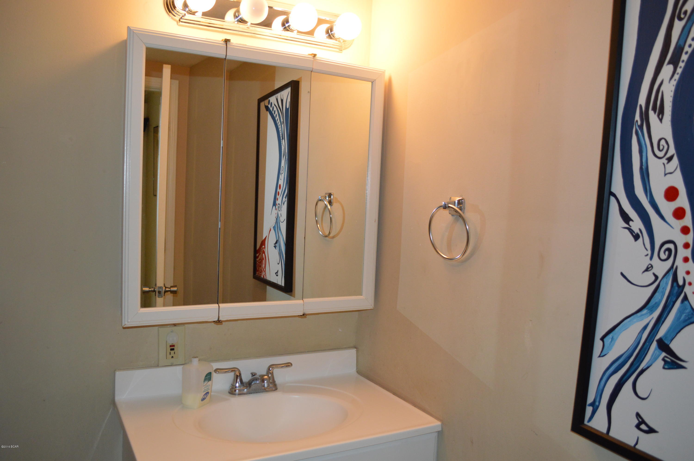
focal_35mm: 27
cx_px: 347
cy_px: 230
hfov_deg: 67.4
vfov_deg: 47.8
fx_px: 520
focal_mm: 18
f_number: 3.5
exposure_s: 1/60
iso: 900
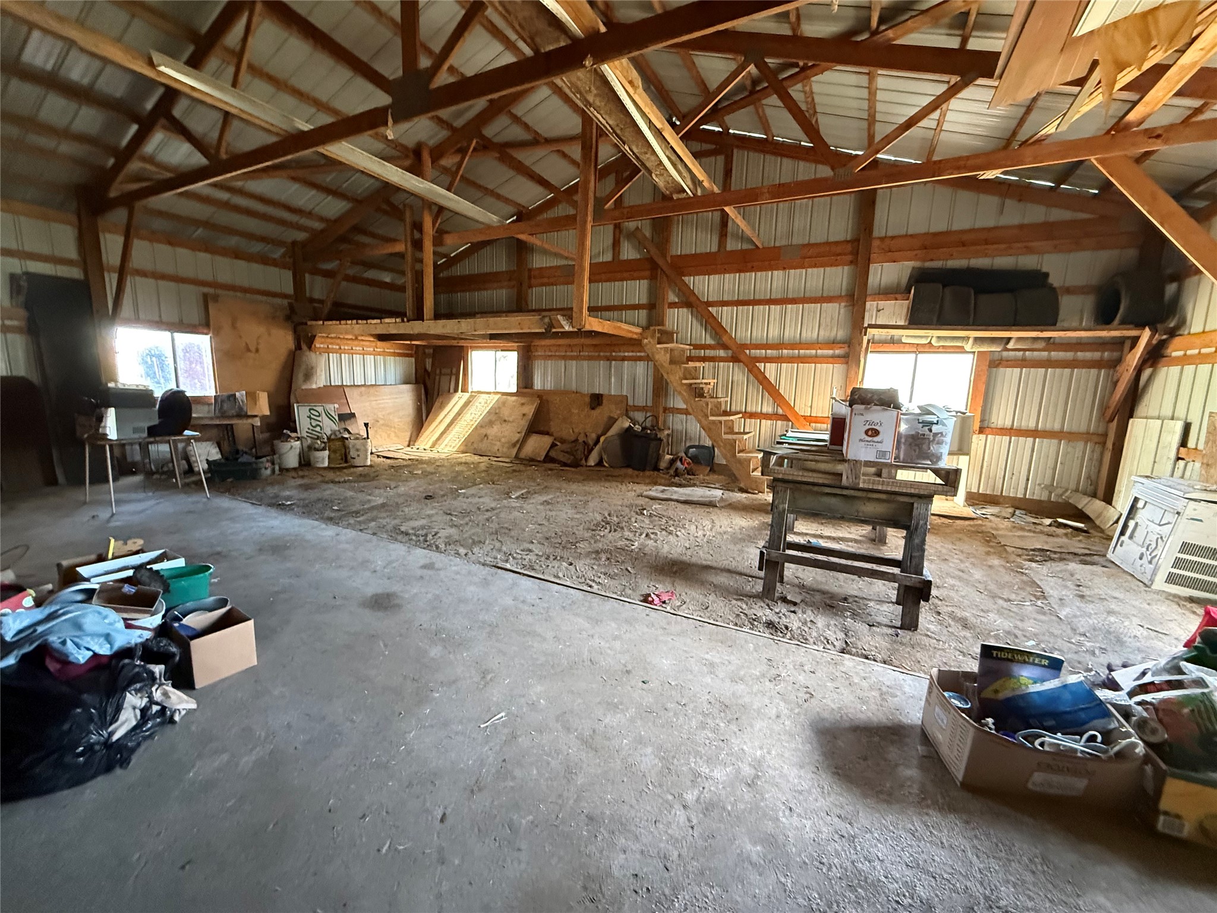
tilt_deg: -6.4
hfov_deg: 102.1
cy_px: 456
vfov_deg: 85.7
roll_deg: +0.8
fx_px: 492
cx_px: 608
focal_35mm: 14
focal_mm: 2.22
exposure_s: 1/60
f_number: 2.2
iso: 800
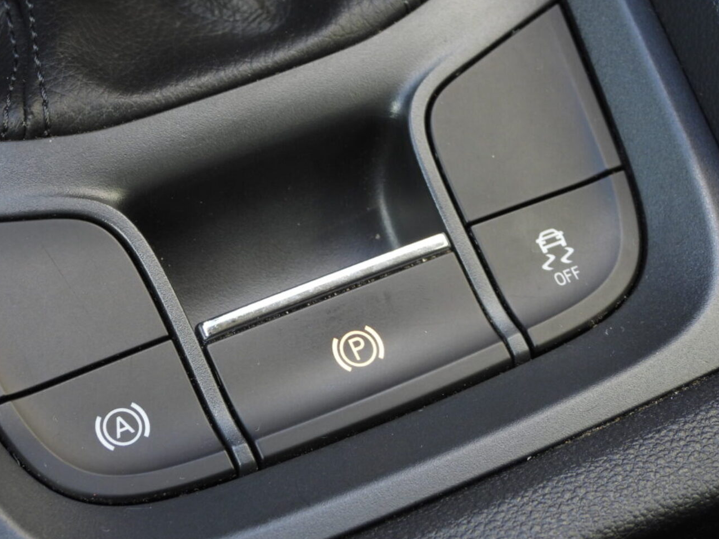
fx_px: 2056
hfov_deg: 19.8
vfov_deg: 14.9
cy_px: 231
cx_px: 278
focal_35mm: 99
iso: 180
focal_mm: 14.4
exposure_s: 1/60
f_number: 3.5
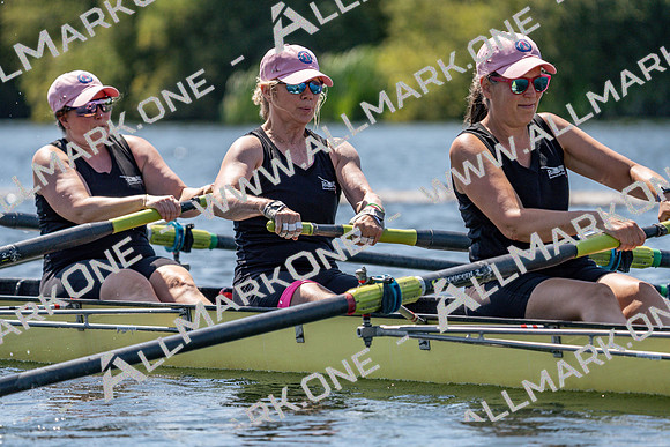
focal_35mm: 306
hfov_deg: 6.7
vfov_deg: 4.5
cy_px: 224
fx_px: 5696
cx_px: 335
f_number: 6.3
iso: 400
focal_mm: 306
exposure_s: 1/2000
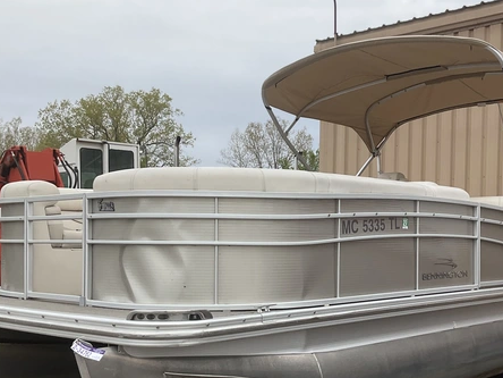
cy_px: 254
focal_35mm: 49
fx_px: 712
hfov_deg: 38.6
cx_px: 317
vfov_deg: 29.5
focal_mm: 3
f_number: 1.8
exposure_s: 1/1534
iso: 25
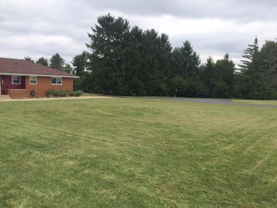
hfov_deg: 61.7
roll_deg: +0.3
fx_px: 232
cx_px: 138
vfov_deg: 48.2
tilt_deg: -4.0
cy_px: 104
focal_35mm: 29
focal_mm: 4.15
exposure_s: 1/933
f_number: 2.2
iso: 32
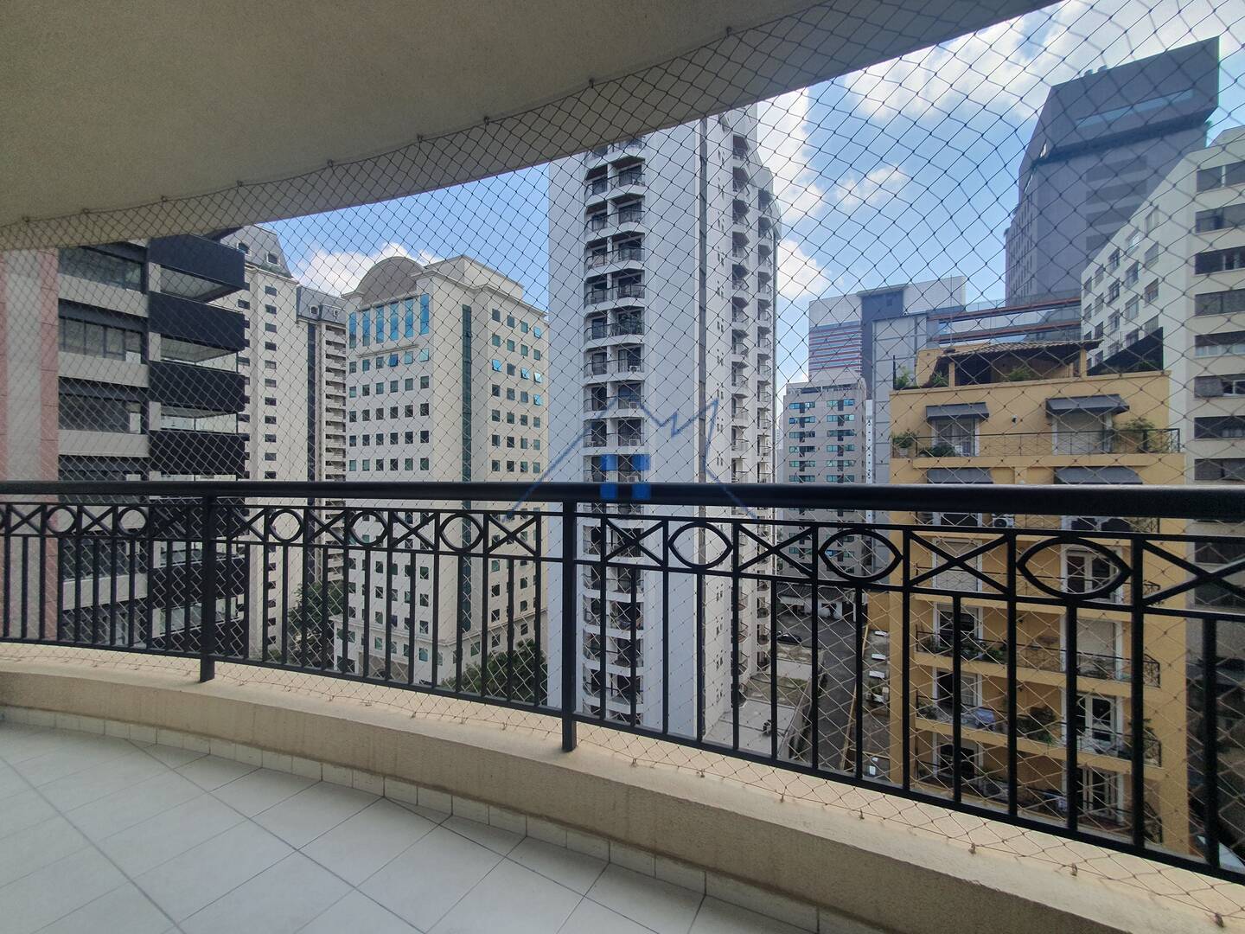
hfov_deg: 106.2
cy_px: 467
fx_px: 468
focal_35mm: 13
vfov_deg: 89.9
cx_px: 622
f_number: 2.2
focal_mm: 1.8
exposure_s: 1/586
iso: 50
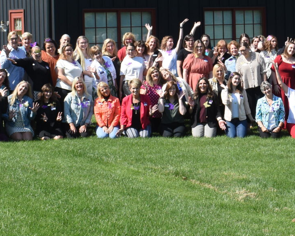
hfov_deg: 19.0
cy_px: 32
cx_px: 268
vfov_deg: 15.4
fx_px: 864
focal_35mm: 99
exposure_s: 1/640
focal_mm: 20
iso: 400
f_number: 9
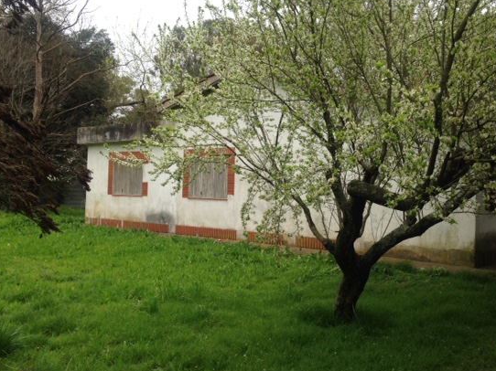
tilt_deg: +3.3
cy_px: 180
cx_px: 272
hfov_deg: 47.8
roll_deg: -2.1
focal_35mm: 39
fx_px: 559
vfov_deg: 36.8
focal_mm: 4.12
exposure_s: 1/553
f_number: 2.4
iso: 50
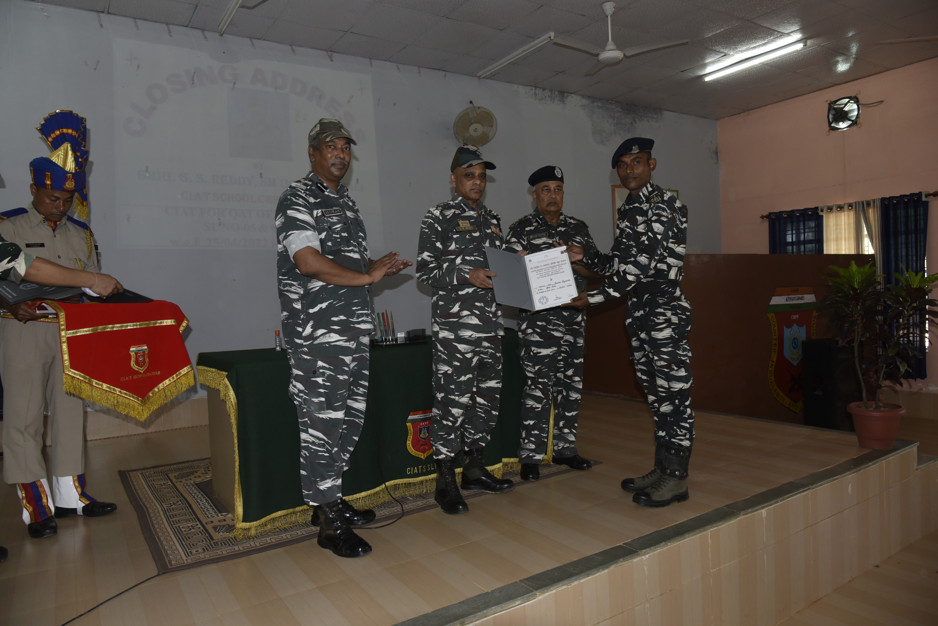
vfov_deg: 53.2
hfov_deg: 73.7
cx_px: 469
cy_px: 313
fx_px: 626
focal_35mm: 24
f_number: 5
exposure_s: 1/60
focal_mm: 24
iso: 800
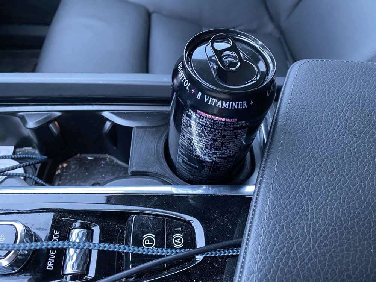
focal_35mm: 26
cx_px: 188
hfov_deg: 67.3
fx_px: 282
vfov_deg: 53.1
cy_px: 141
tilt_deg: -54.6
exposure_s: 1/35
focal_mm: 4.25
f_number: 1.8
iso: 640
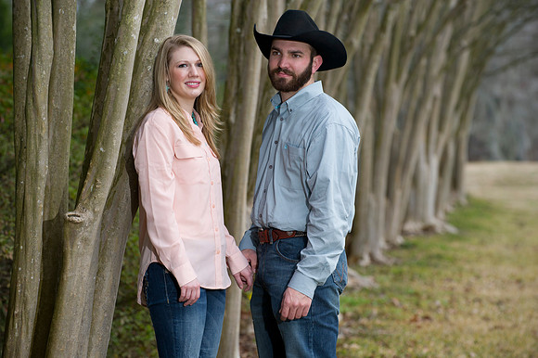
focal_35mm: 160
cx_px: 269
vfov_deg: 8.6
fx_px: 2390
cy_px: 179
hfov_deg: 12.8
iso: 250
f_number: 4
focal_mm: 160
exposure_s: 1/160
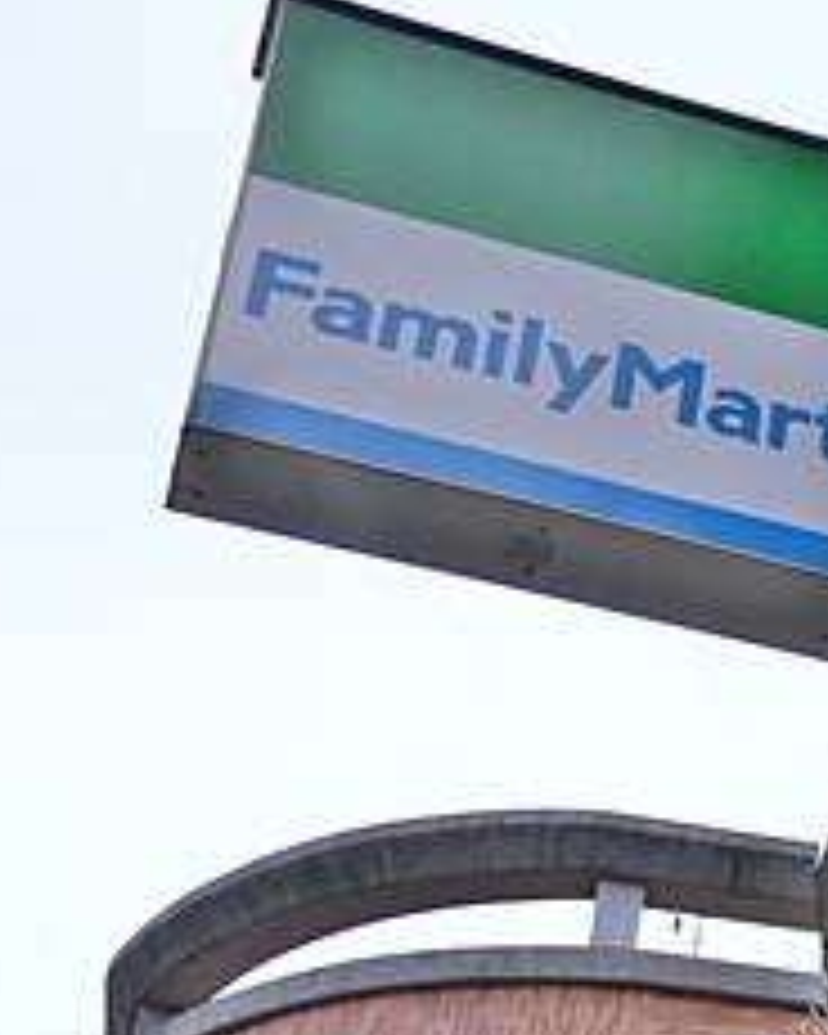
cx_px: 2106
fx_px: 3645
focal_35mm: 119
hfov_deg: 10.7
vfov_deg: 15.9
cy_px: 956
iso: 200
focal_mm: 14
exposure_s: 1/500
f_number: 2.5
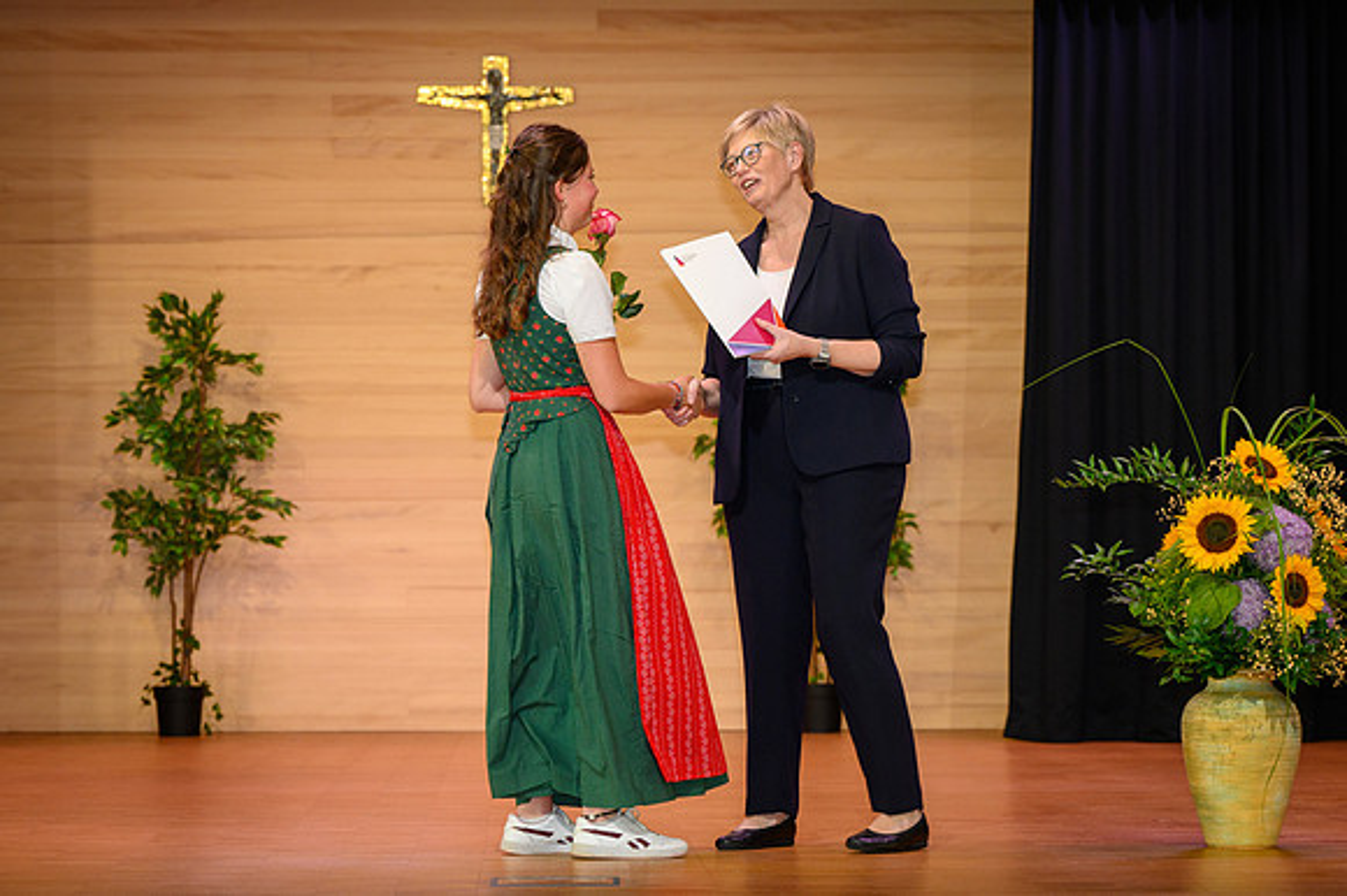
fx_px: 4546
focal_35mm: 122
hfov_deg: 16.9
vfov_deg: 11.3
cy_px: 436
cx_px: 683
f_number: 5
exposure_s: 1/200
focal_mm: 105
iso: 2000
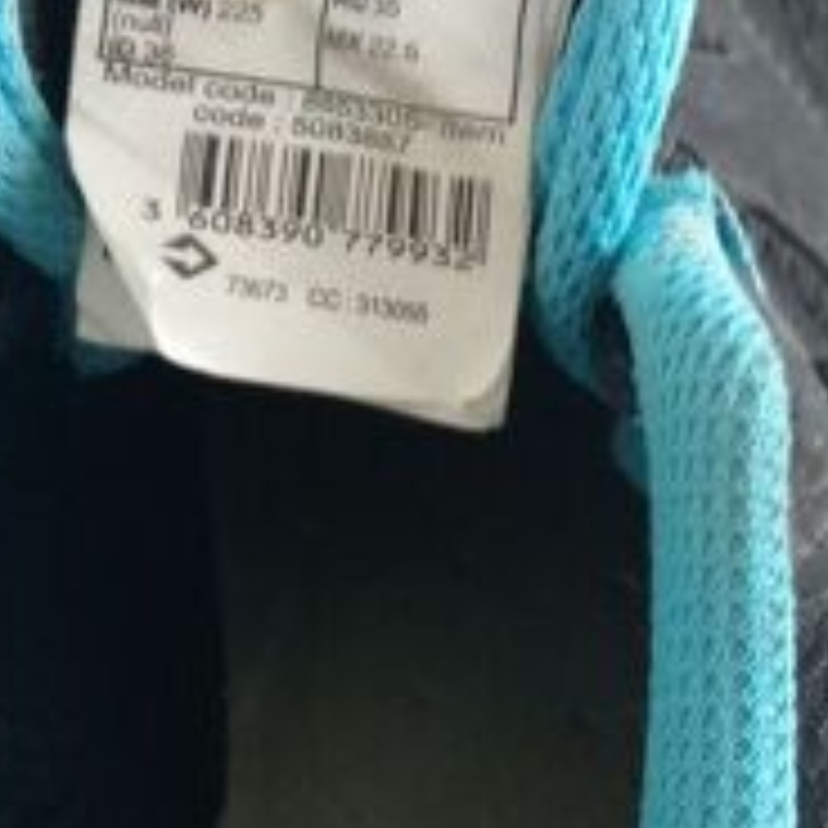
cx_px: 518
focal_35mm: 86
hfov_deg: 20.1
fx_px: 2327
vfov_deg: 20.1
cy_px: 331
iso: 1358
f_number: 1.8
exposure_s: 1/20
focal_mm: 4.22
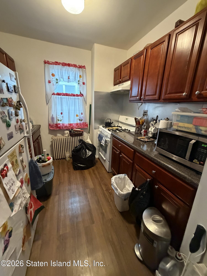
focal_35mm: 14
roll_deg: -2.6
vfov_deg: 102.1
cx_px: 104
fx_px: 112
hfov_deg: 85.7
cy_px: 138
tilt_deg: -15.5
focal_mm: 2.22
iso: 800
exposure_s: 1/60
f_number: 2.2
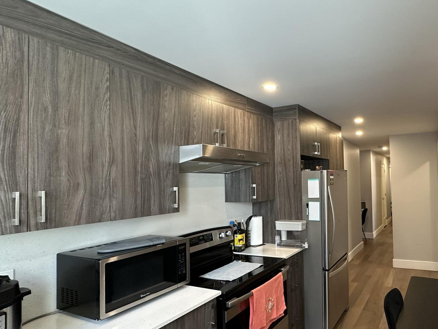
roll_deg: +1.4
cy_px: 174
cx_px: 317
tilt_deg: +0.7
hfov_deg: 72.2
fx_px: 278
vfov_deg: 61.1
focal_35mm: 22
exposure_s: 1/120
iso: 320
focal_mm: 2.22
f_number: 2.2
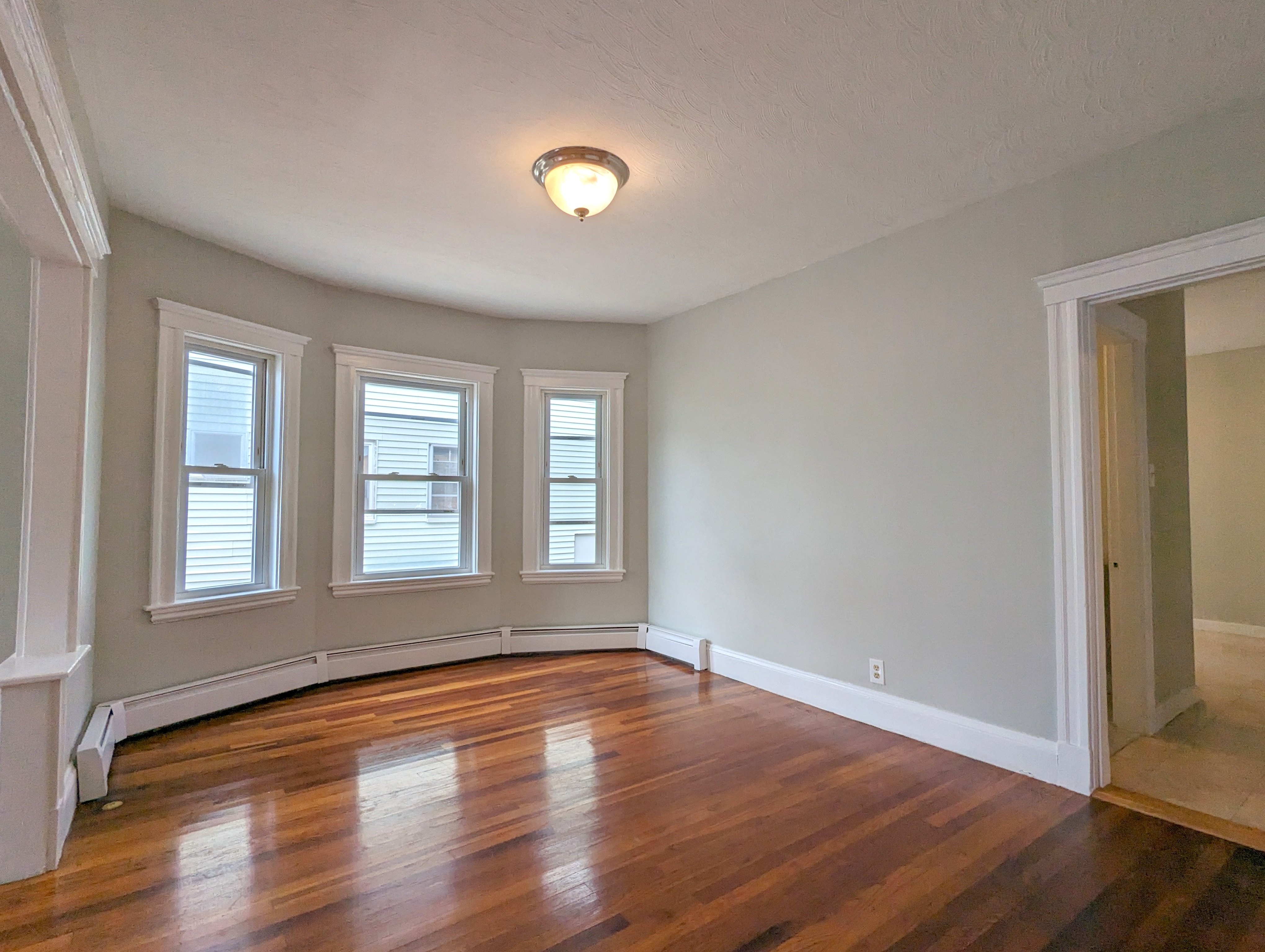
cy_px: 476
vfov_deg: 78.2
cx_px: 632
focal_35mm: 16
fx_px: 586
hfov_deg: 94.4
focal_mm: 2.35
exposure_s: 1/212
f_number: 2.2
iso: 51
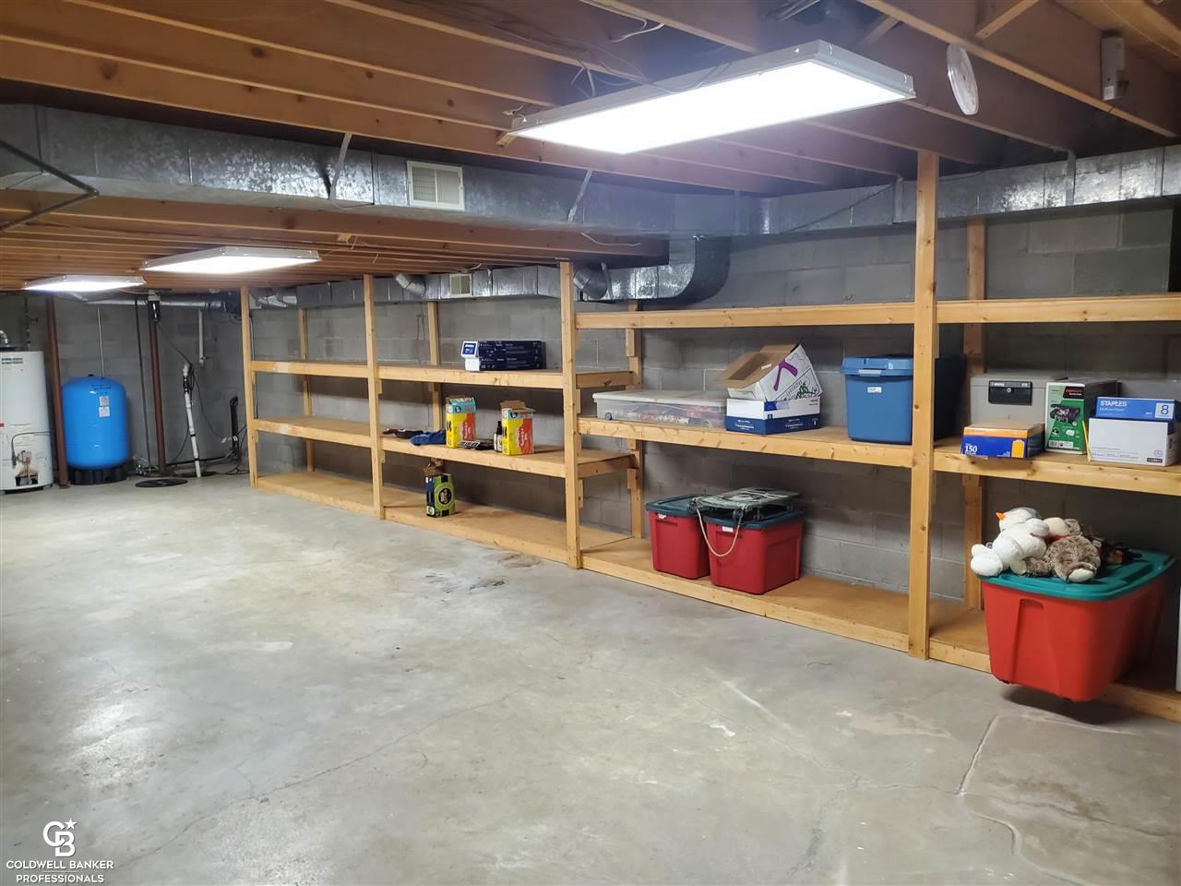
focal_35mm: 26
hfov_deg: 67.3
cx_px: 590
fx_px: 887
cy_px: 443
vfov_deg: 53.1
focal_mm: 4.3
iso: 200
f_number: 1.5
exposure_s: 1/39
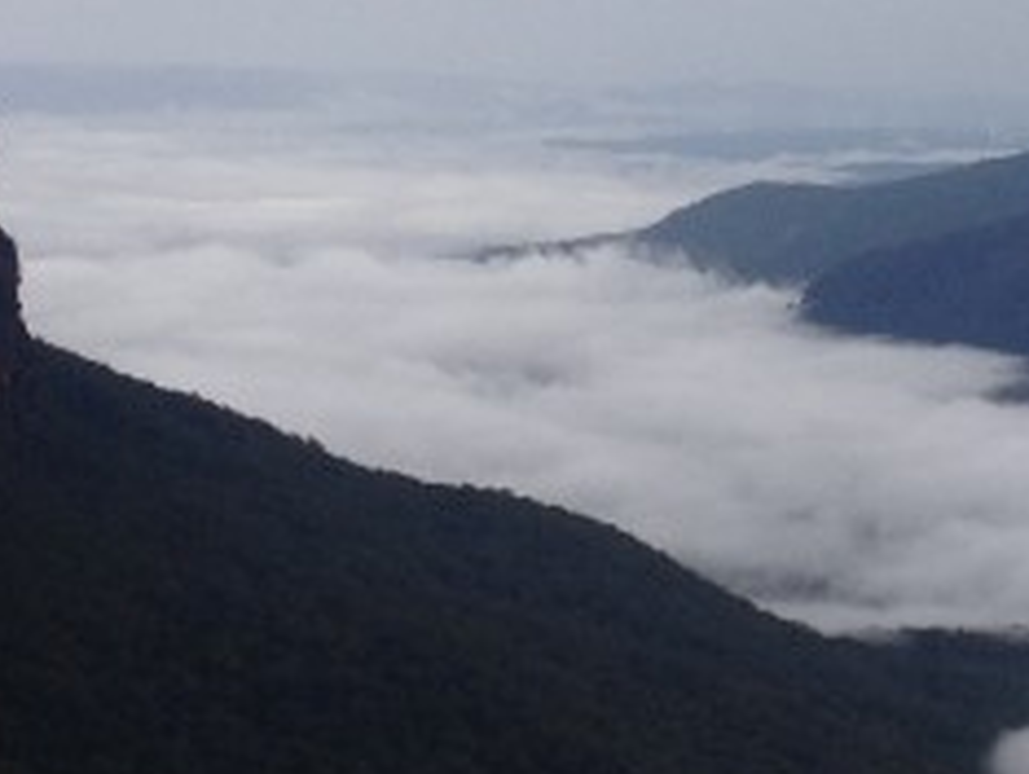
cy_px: 128
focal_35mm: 153
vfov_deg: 9.7
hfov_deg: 12.8
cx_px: 963
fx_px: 4553
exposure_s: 1/890
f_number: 2.4
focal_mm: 4.28
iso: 50
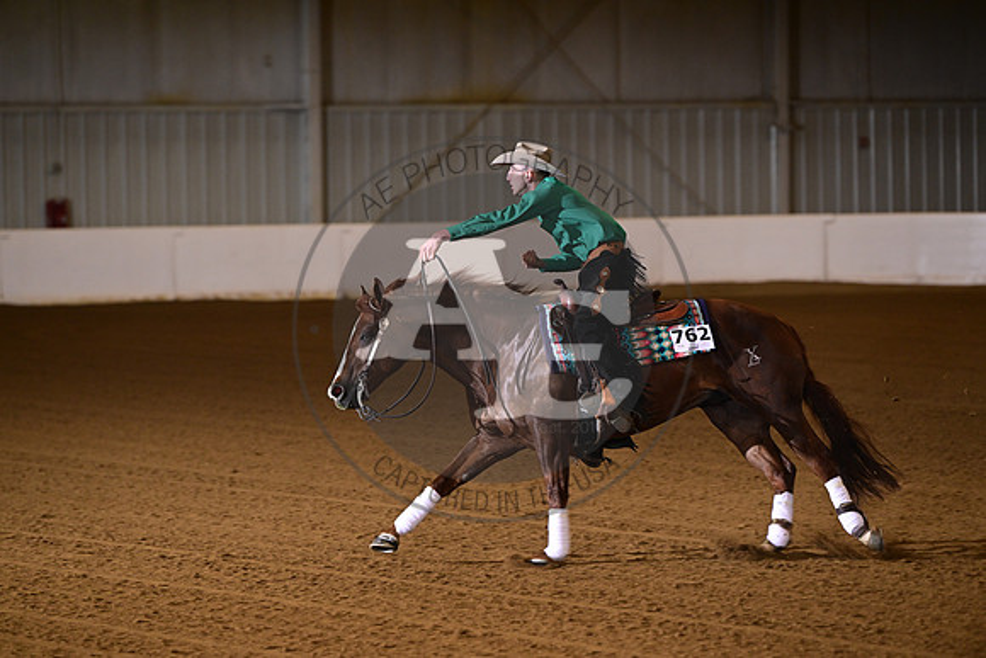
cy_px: 329
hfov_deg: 10.3
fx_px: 5479
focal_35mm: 200
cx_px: 493
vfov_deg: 6.9
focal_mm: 200
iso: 2000
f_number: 4
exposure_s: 1/200
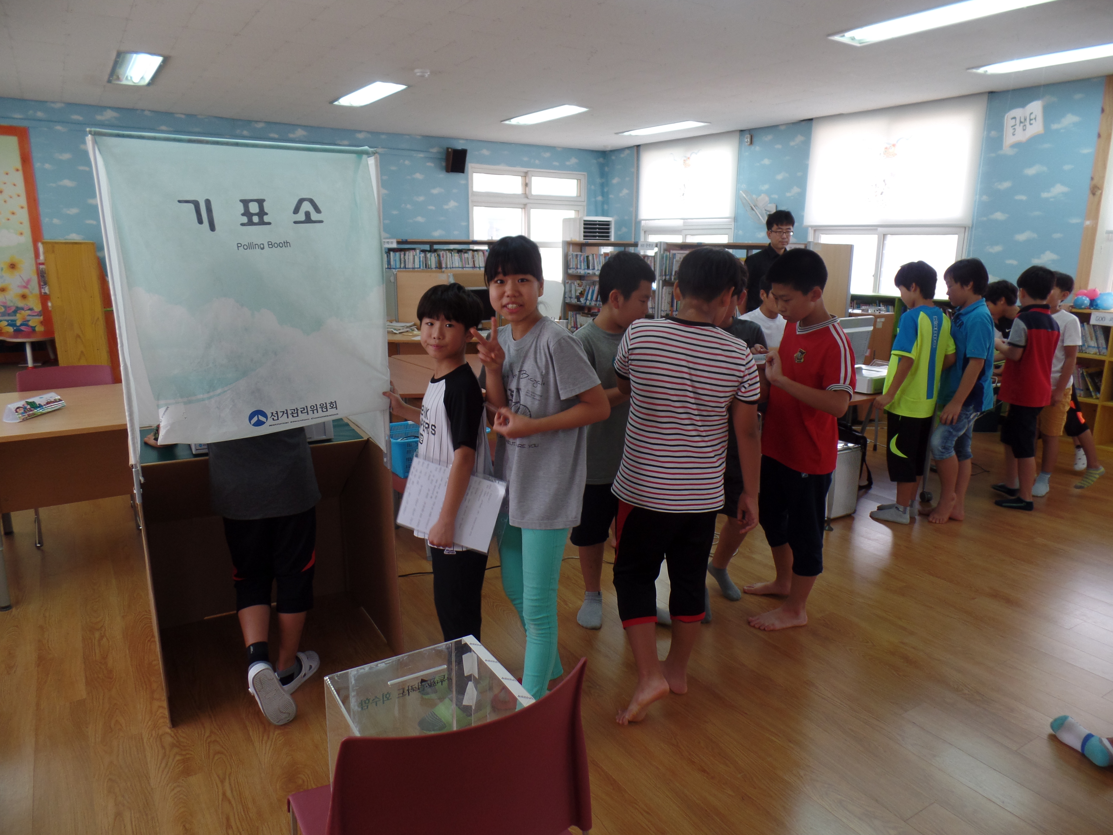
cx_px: 556
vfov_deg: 58.9
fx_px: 740
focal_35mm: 23
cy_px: 418
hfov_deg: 73.9
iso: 80
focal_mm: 4.1
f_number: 2.8
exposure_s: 1/30
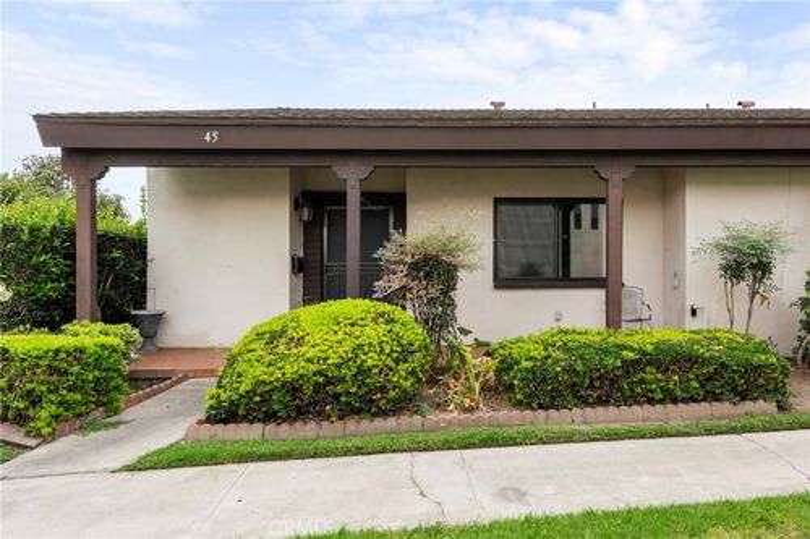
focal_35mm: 21
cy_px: 270
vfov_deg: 59.5
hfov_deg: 81.2
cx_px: 405
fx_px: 472
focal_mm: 21
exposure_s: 1/90
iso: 200
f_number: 9.5
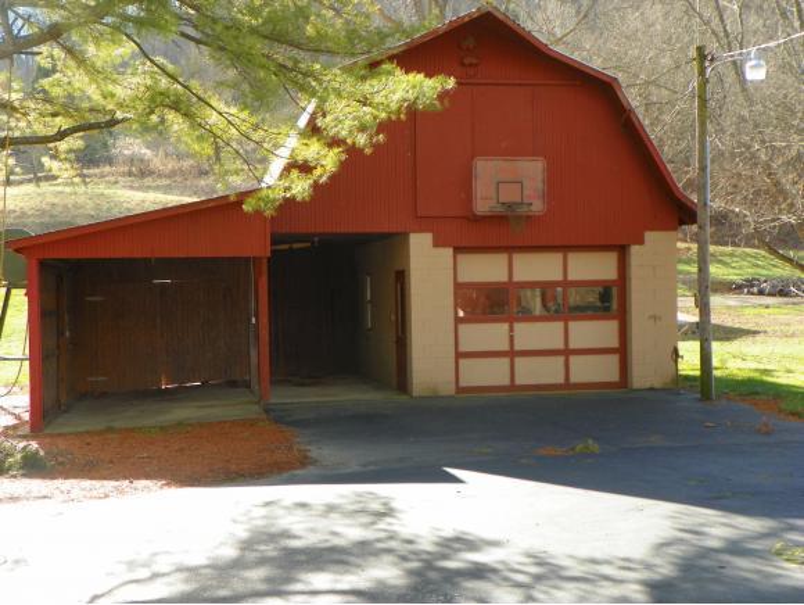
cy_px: 302
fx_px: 1116
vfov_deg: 30.3
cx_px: 402
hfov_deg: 39.6
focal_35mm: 48
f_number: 3.2
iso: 64
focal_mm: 8.5
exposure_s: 1/125
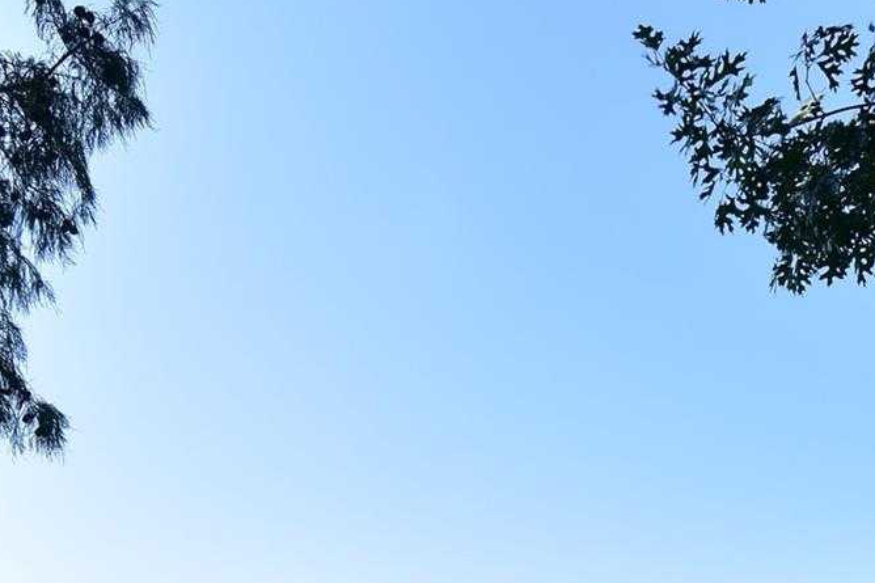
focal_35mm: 46
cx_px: 410
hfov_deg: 42.7
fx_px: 1118
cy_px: 742
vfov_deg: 25.5
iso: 100
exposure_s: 1/125
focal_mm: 10
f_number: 8
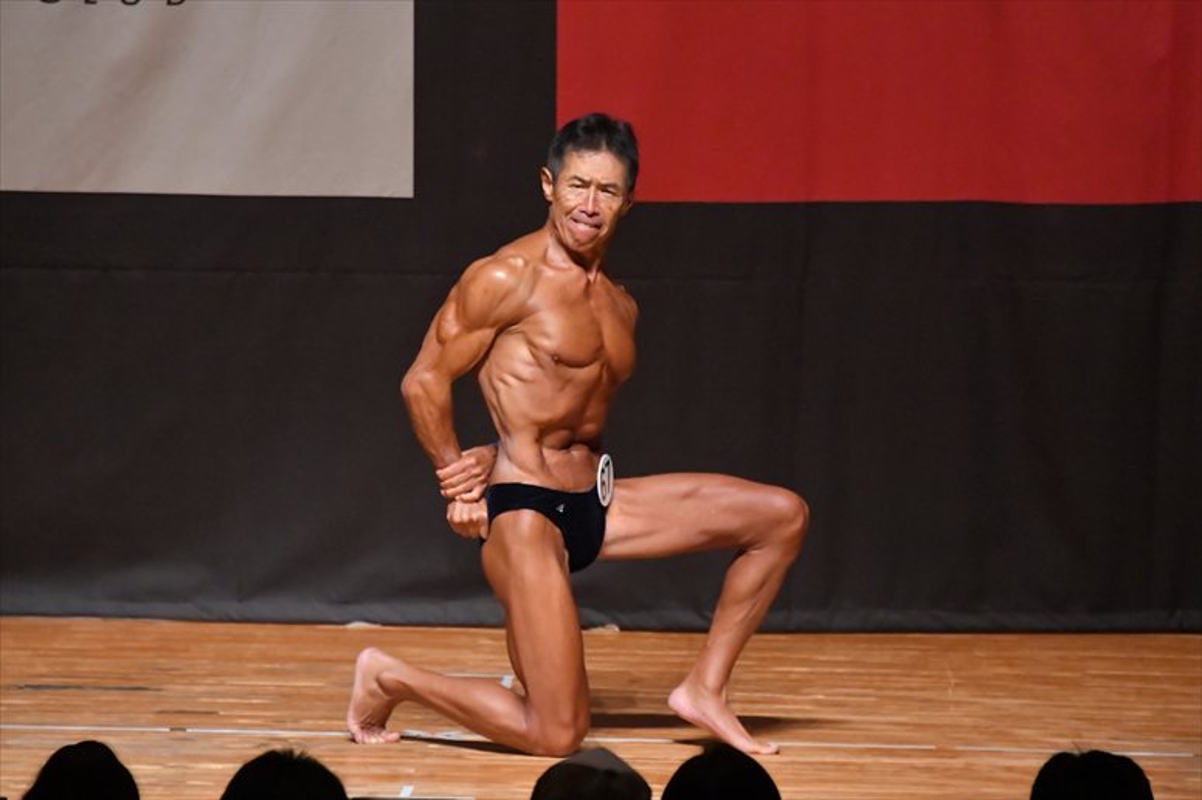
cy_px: 400
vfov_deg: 3.7
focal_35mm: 375
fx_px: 12515
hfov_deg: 5.5
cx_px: 601
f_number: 5.6
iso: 10000
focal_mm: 250
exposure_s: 1/400
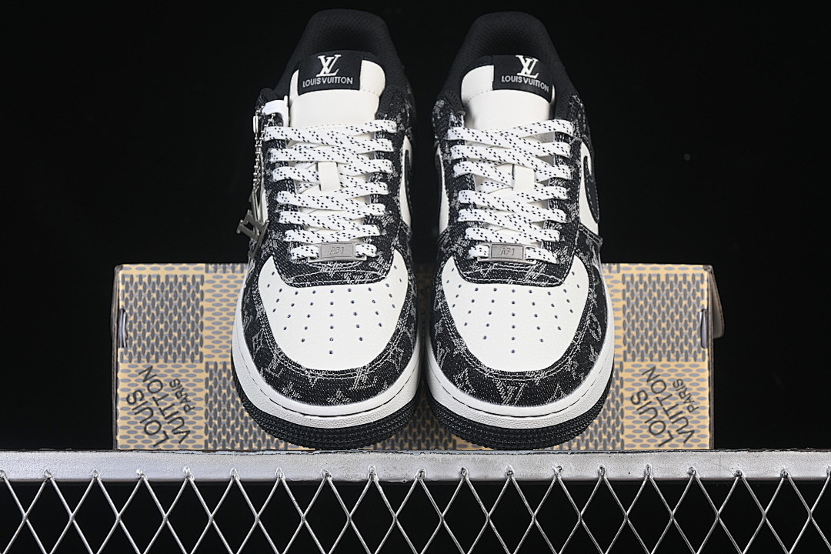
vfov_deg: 18.2
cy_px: 277
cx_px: 416
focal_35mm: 75
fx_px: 1731
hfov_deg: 27.0
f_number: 6.3
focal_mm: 50
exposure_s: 1/60
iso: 160
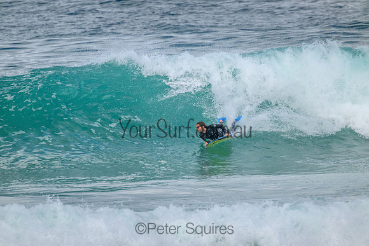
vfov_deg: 1.7
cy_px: 123
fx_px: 8202
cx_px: 184
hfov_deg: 2.6
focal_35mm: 800
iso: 1250
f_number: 11
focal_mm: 800
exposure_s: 1/2000
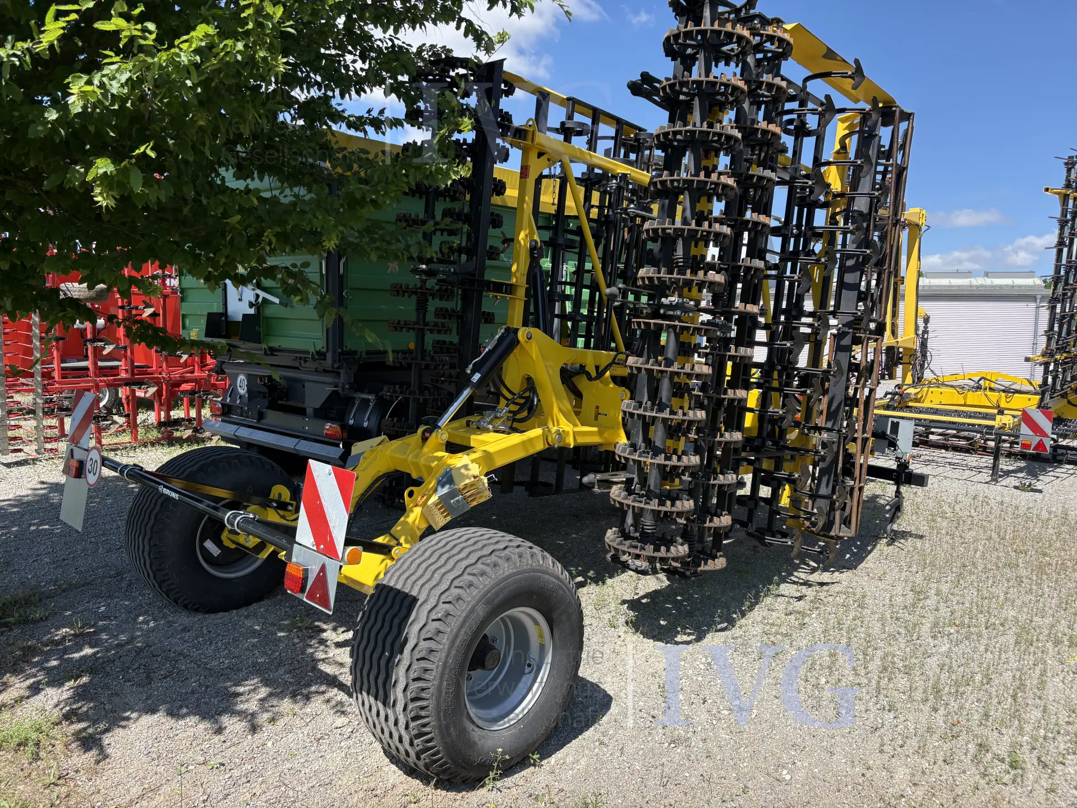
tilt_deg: -5.2
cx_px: 538
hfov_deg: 67.3
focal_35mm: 26
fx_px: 809
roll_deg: +0.1
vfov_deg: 53.1
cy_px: 404
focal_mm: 5.96
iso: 50
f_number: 1.6
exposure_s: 1/1550
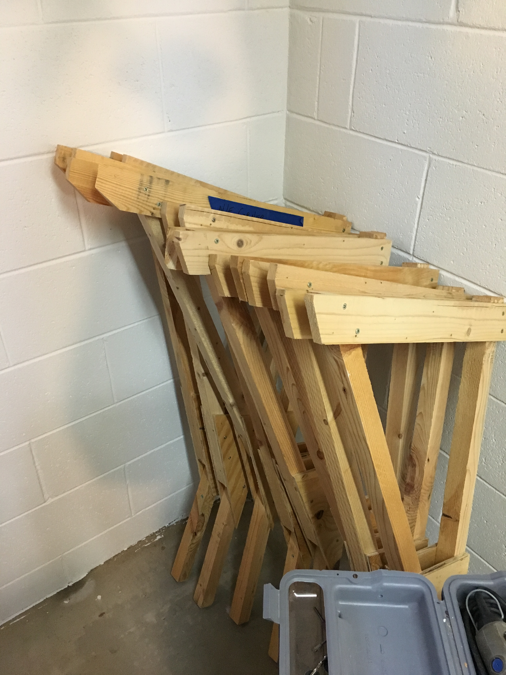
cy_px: 338
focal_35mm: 29
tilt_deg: -34.0
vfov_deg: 61.7
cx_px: 253
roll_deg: +0.4
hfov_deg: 48.2
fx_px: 565
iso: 200
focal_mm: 4.15
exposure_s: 1/25
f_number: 2.2
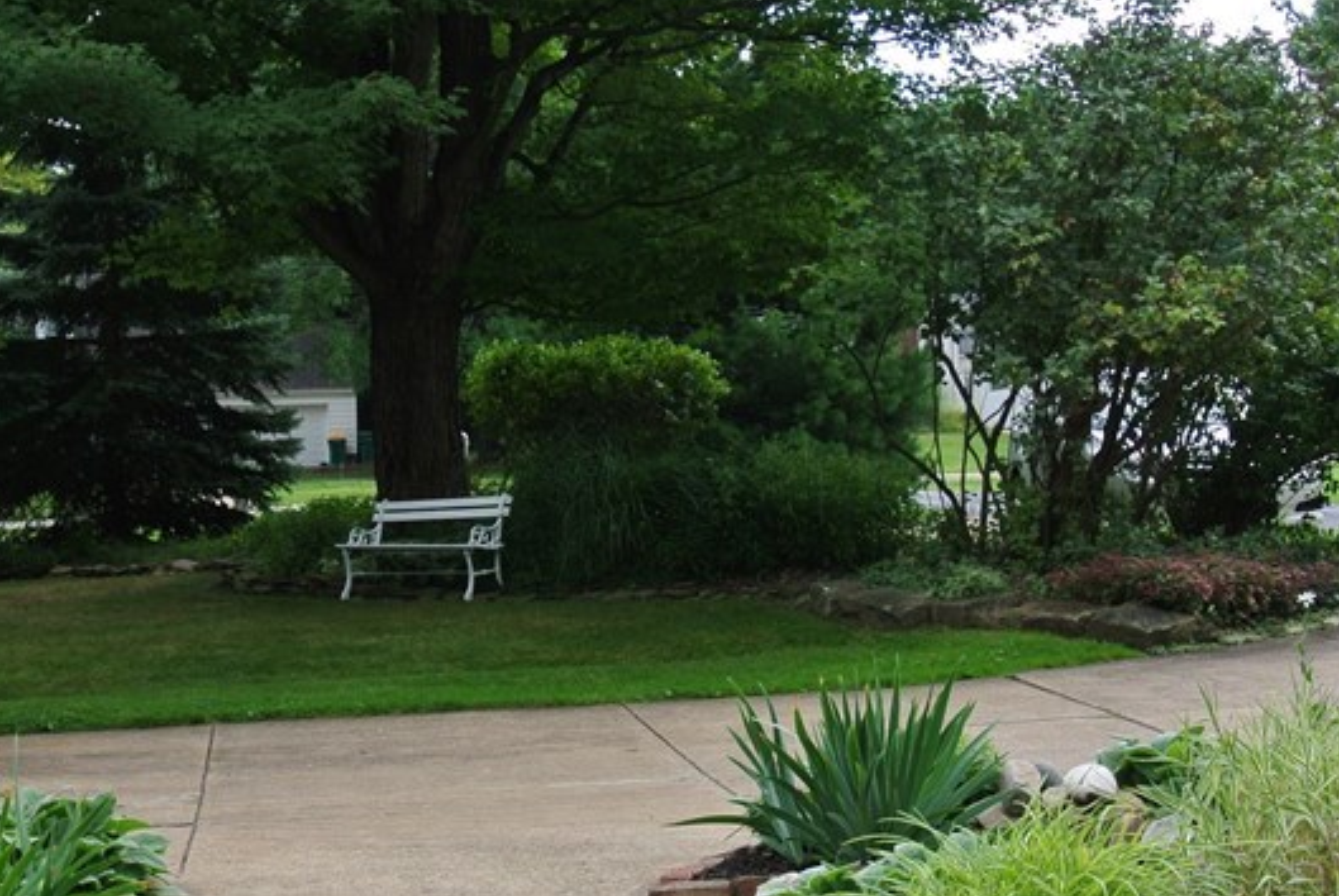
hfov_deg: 22.5
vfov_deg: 15.1
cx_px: 508
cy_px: 709
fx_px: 3351
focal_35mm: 90
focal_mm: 16.3
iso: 100
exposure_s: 1/320
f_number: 4.2
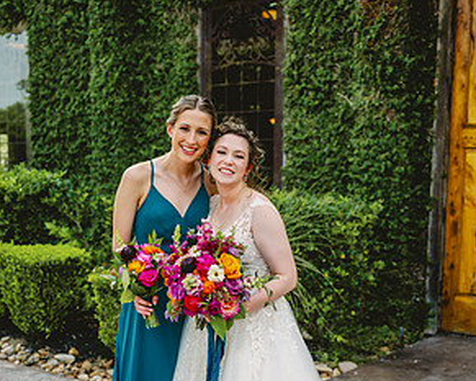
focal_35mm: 58
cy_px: 288
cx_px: 234
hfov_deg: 32.5
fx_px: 817
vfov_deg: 25.9
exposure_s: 1/250
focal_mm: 40
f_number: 2.8
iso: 50
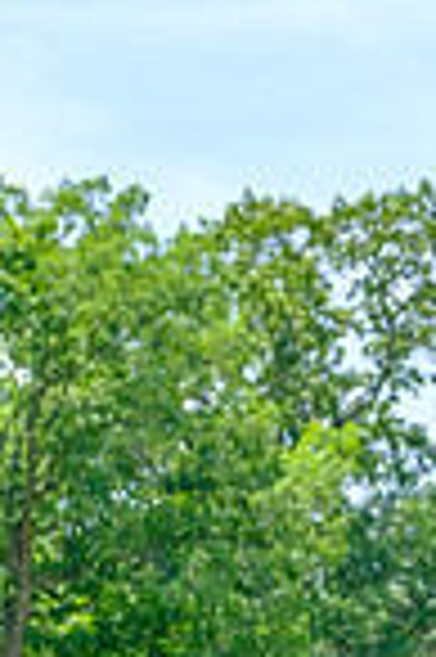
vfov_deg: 11.4
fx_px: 3150
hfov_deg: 7.9
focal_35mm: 173
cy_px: 999
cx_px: 337
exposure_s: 1/500
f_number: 5
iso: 200
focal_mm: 37.4
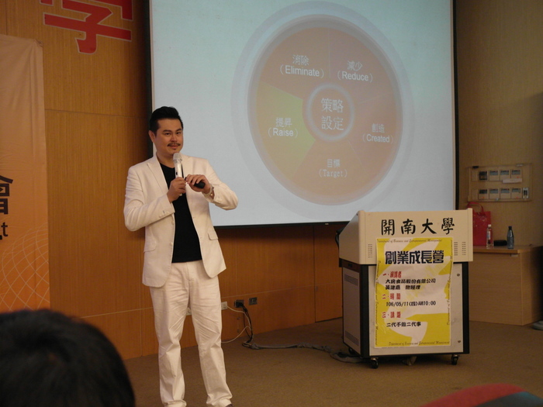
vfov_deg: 29.7
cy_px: 204
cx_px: 272
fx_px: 769
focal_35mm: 49
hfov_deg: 38.9
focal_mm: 10.6
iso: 400
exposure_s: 1/30
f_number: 2.2
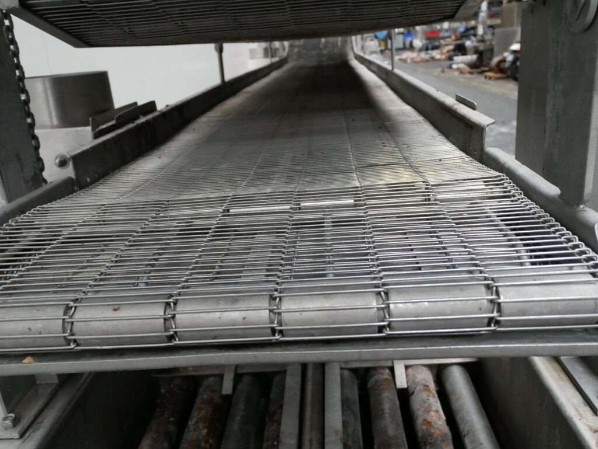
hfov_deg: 59.9
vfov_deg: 46.8
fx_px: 519
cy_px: 224
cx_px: 299
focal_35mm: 30
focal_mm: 15
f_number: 3.8
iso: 2500
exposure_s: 1/60
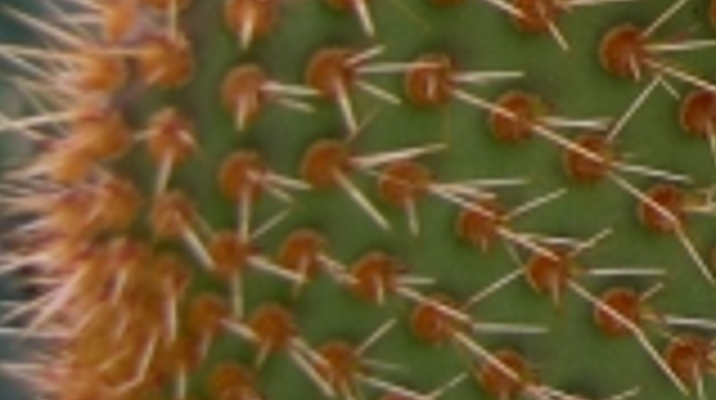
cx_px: 1369
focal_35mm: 167
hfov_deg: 11.7
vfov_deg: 7.0
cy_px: -391
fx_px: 3167
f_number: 2.8
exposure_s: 1/78.2
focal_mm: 8
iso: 100
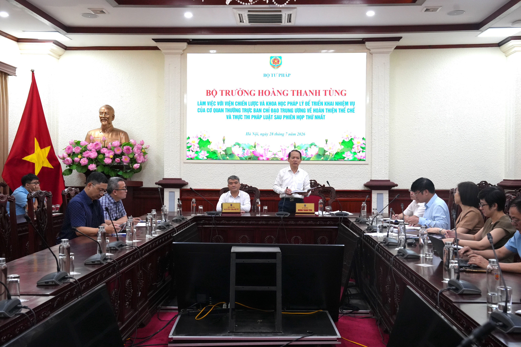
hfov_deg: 51.9
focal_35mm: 37
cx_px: 260
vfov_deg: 35.9
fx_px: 535
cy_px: 174
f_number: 6.3
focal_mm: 37
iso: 4000
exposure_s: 1/320
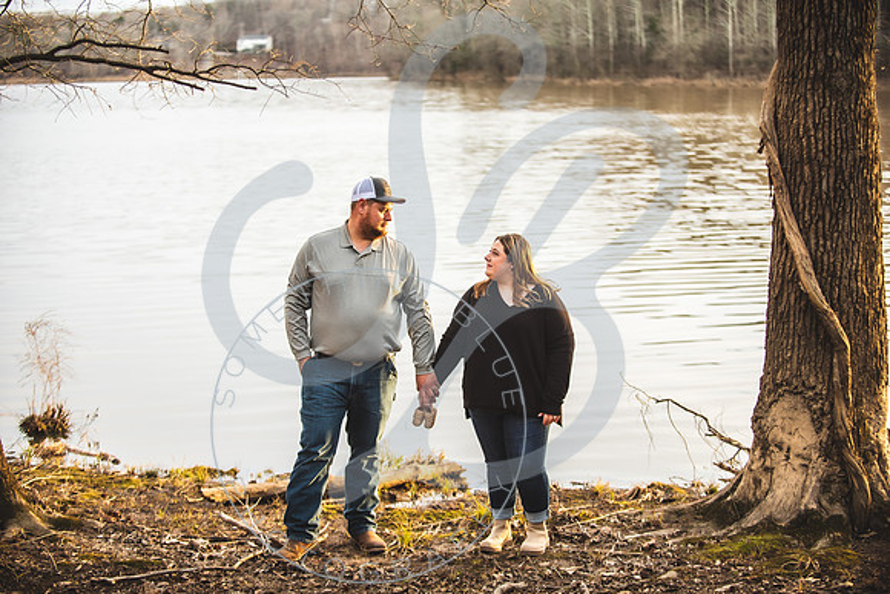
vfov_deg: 19.5
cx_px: 445
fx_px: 1731
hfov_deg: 28.8
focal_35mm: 70
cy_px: 297
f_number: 2.8
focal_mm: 70
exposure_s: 1/250
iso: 200
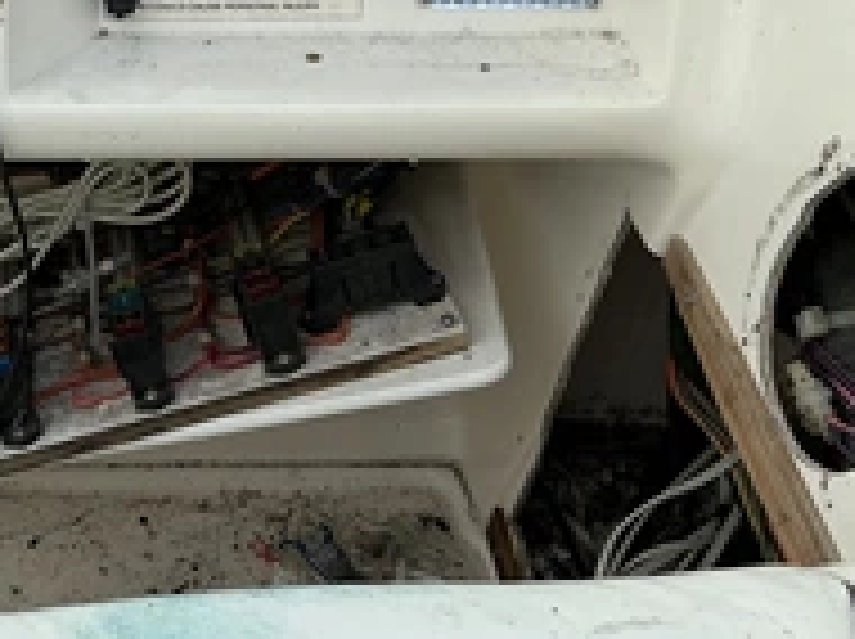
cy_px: 369
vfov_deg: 24.7
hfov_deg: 31.0
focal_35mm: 59
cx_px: 54
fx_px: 1455
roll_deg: +1.3
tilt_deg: -43.8
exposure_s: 1/1168
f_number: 1.8
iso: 25
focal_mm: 3
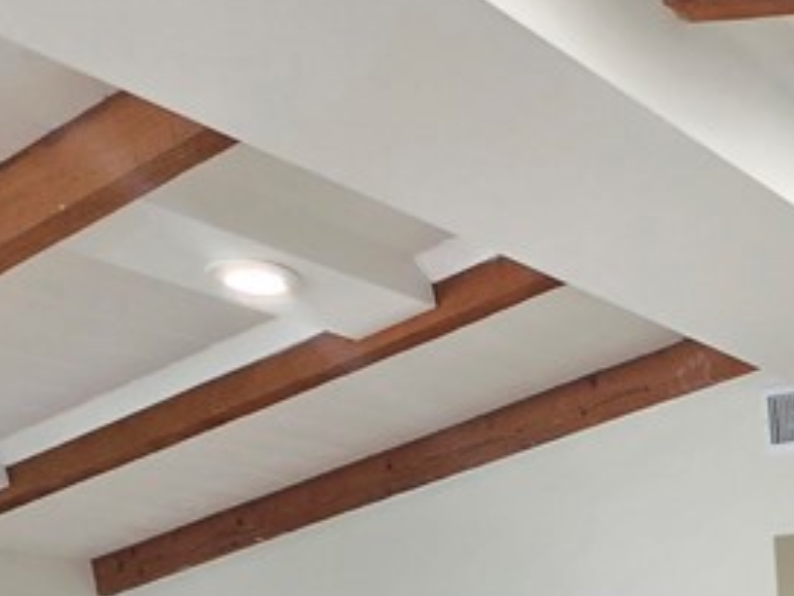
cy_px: 1011
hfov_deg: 28.3
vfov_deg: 21.7
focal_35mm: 49
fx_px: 1124
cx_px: 1138
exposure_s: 1/60
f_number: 2.2
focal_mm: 2.2
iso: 80
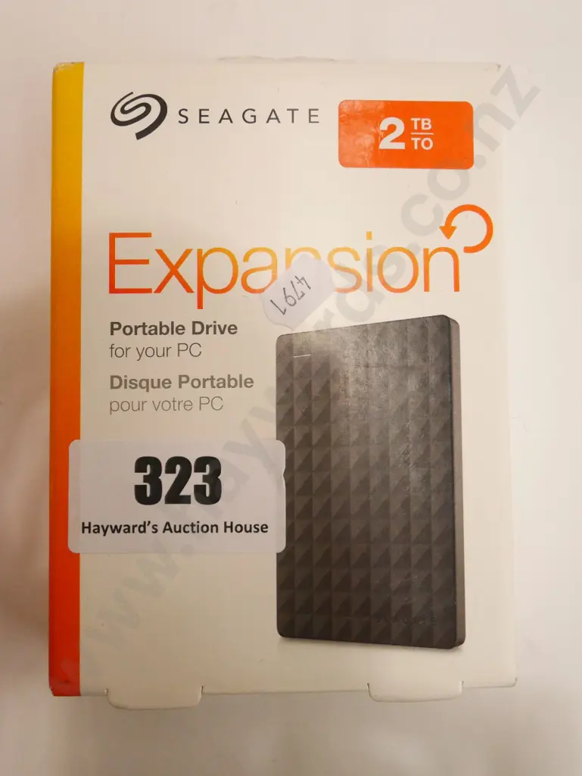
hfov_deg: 41.8
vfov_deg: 53.9
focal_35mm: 34
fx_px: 762
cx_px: 291
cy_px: 388
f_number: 4.1
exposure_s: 1/320
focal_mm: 17
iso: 3200
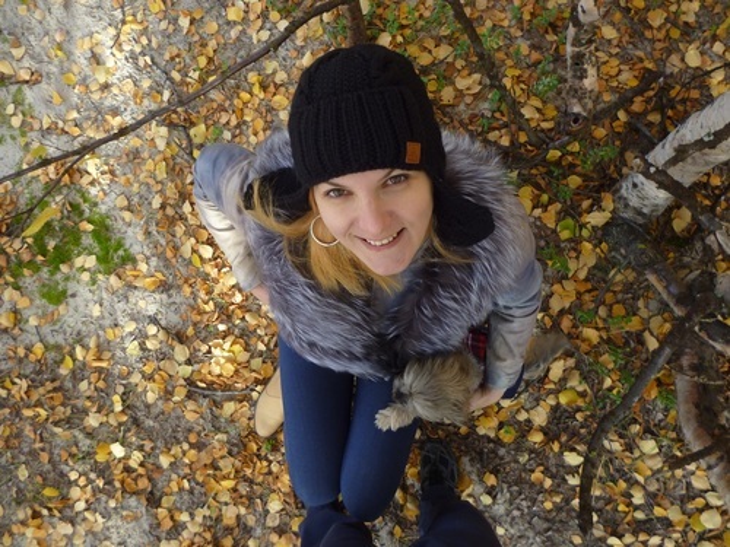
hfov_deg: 63.4
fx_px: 590
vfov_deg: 49.7
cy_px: 274
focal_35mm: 28
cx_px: 365
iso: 100
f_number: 3.1
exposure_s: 1/60
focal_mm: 5
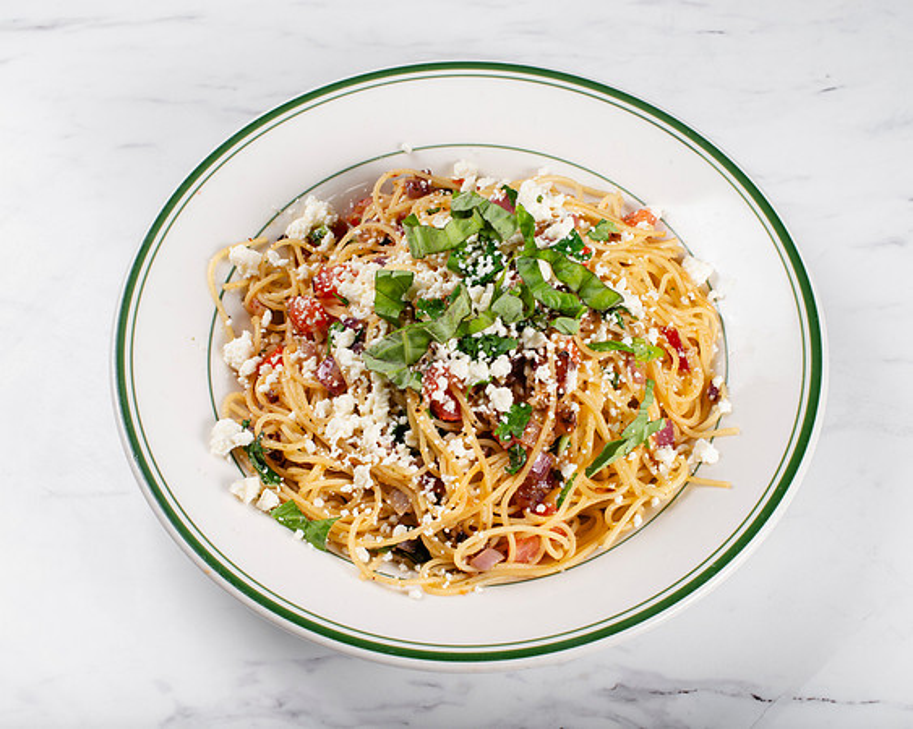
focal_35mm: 59
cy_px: 384
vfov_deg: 25.6
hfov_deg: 31.7
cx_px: 483
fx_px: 1605
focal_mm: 50
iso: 200
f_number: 13
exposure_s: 1/250
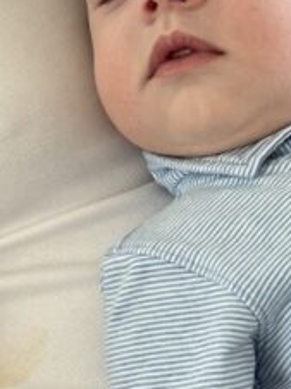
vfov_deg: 16.6
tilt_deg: -37.2
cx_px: 276
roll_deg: -5.6
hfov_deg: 12.4
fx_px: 1325
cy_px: 103
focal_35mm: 118
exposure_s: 1/120
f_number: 1.5
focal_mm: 5.7
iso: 125
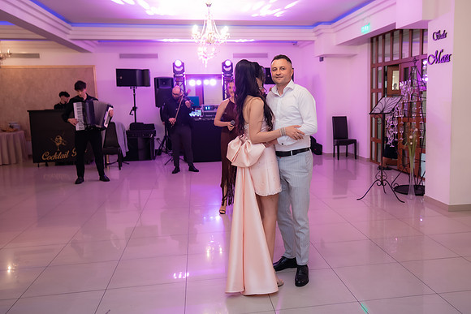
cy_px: 148
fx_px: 434
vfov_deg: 39.8
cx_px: 273
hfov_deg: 56.7
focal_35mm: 33
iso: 2000
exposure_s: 1/200
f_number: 2.8
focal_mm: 26
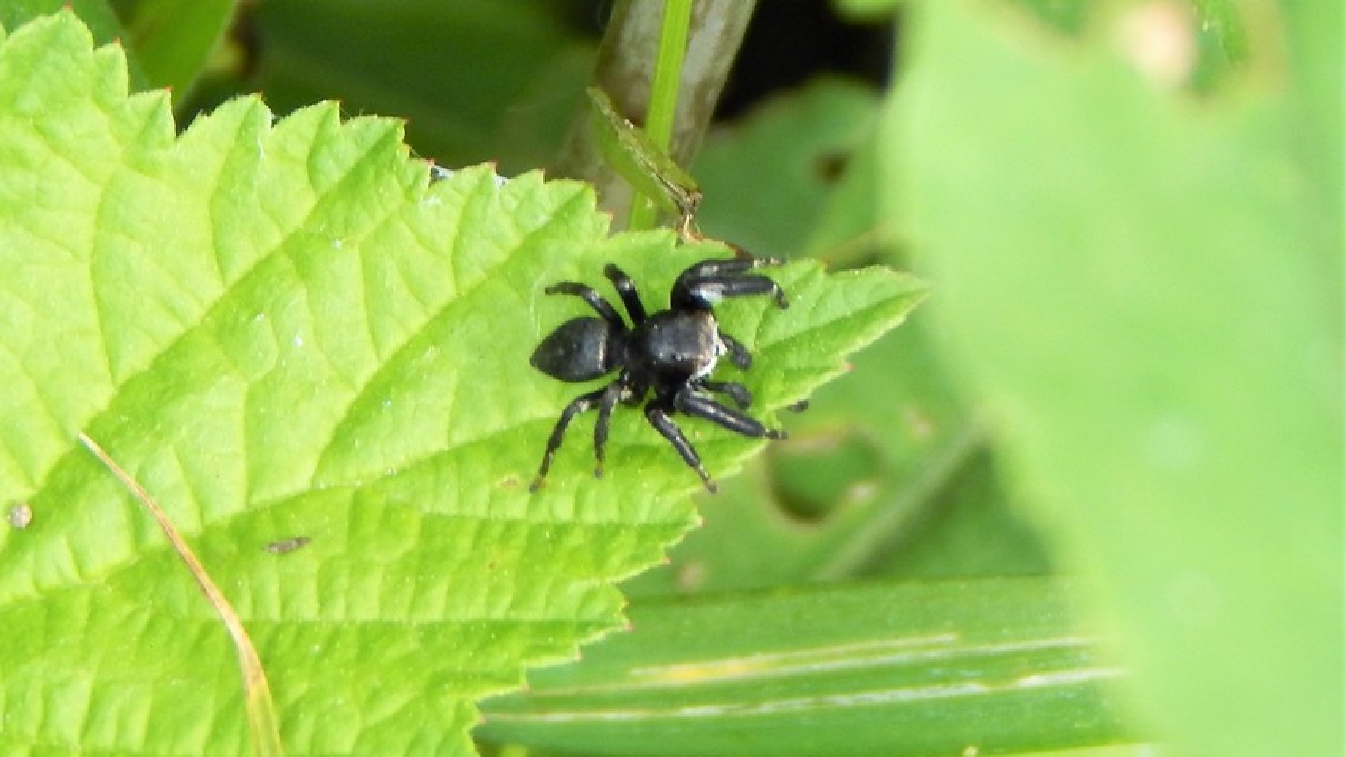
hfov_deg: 7.1
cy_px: 329
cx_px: 673
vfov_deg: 4.0
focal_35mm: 305
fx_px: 10885
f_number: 5.7
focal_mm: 50.1
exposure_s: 1/80
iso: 125
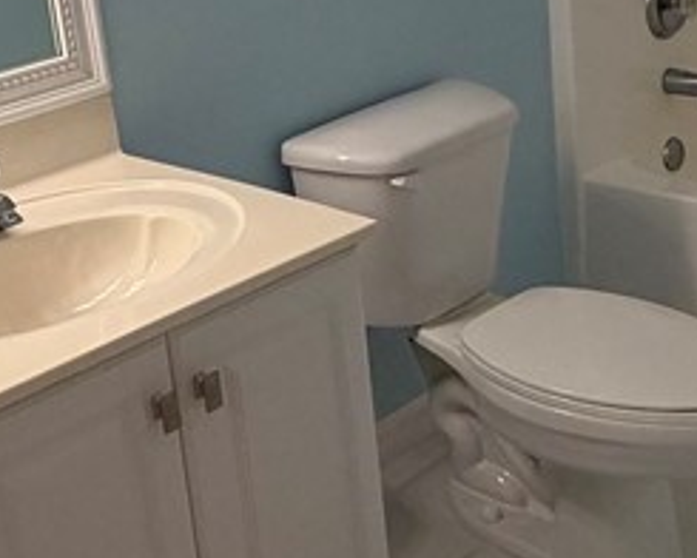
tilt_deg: -13.1
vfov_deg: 26.1
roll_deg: +9.1
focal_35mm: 57
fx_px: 1176
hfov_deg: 32.0
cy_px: 91
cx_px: 122
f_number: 2.2
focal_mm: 2.22
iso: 250
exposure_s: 1/120
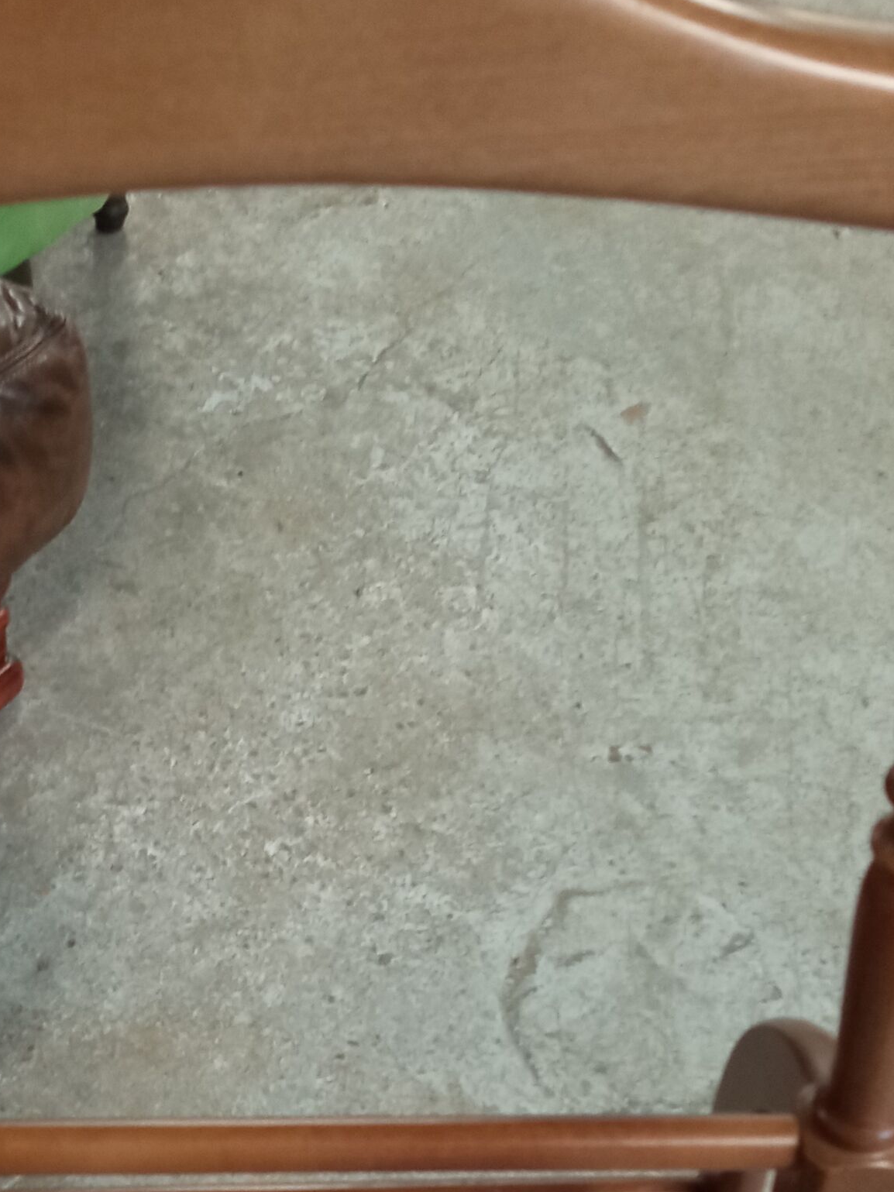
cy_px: 1007
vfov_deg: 26.0
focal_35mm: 73
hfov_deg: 20.1
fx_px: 2514
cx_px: 268
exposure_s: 1/33.3
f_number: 2.2
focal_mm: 3.79
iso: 475
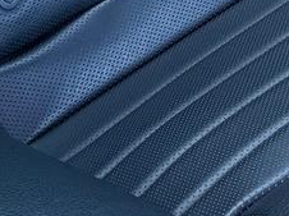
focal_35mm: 136
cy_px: -325
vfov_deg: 9.5
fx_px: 1134
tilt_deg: -21.1
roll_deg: +0.4
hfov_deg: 13.8
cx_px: 407
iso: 320
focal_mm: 6.76
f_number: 1.78
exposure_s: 1/60
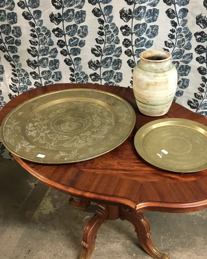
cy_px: 115
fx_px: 283
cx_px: 119
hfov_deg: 40.1
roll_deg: +1.0
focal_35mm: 37
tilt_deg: -32.0
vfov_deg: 49.0
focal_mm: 4.15
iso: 200
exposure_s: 1/33
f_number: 2.2
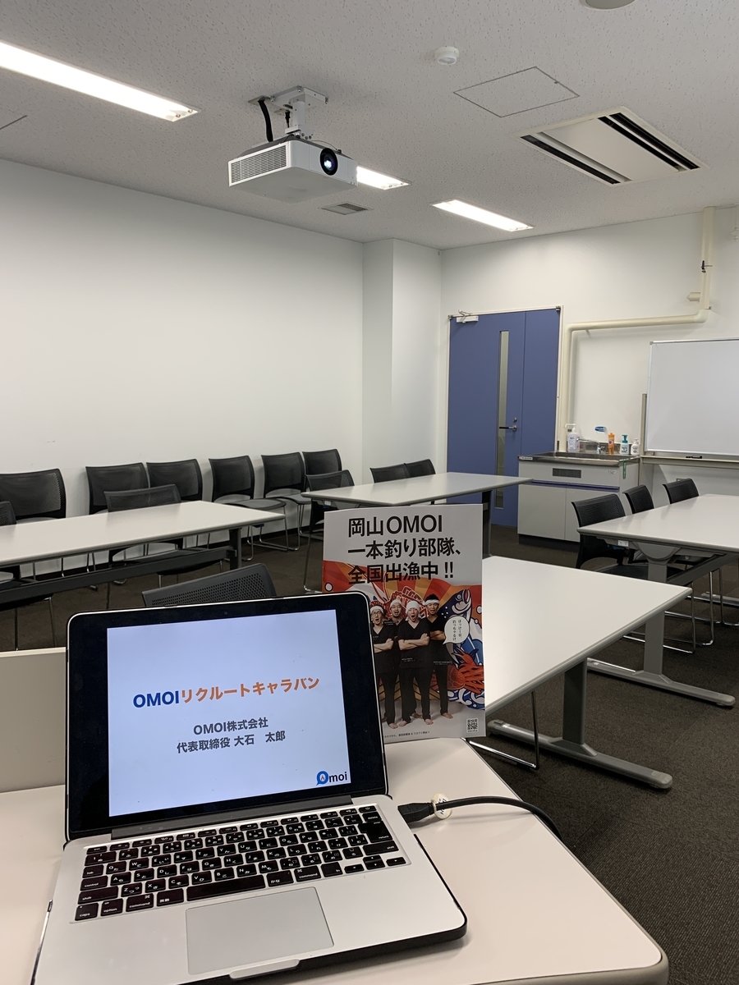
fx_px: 740
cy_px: 492
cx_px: 370
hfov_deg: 53.1
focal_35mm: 26
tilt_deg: -7.9
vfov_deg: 67.3
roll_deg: -0.9
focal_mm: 4.25
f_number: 1.8
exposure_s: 1/120
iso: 64
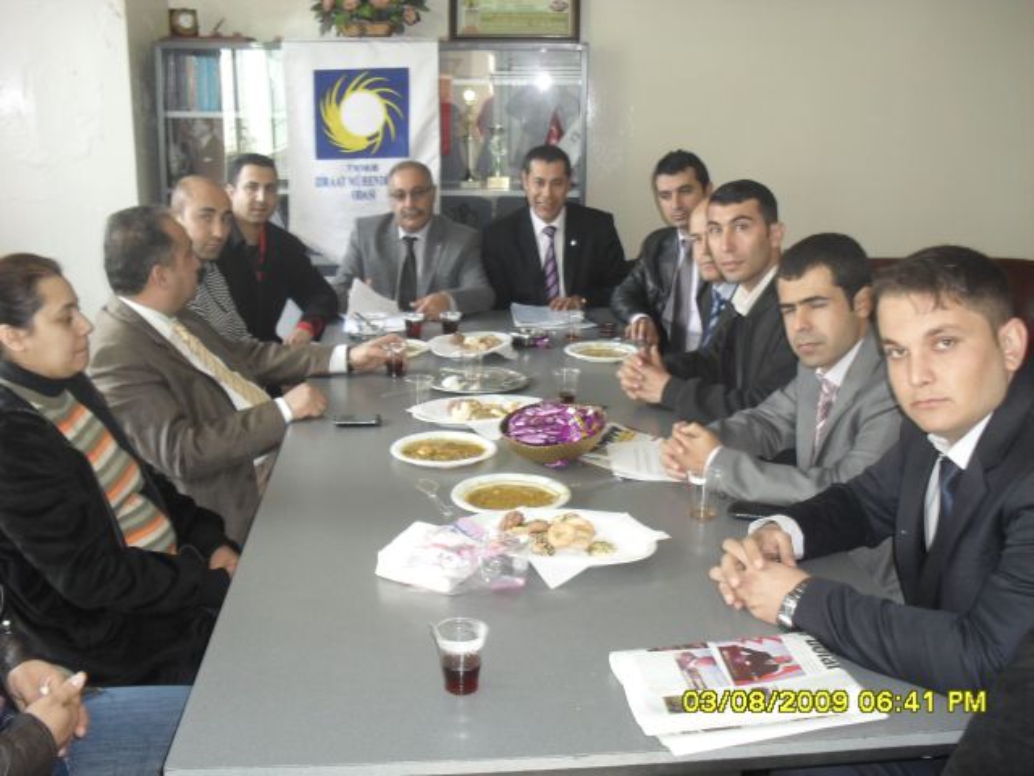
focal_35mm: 35
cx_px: 517
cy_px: 388
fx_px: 1045
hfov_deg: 52.6
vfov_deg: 40.7
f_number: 3.2
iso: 160
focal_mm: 6.3
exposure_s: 1/45
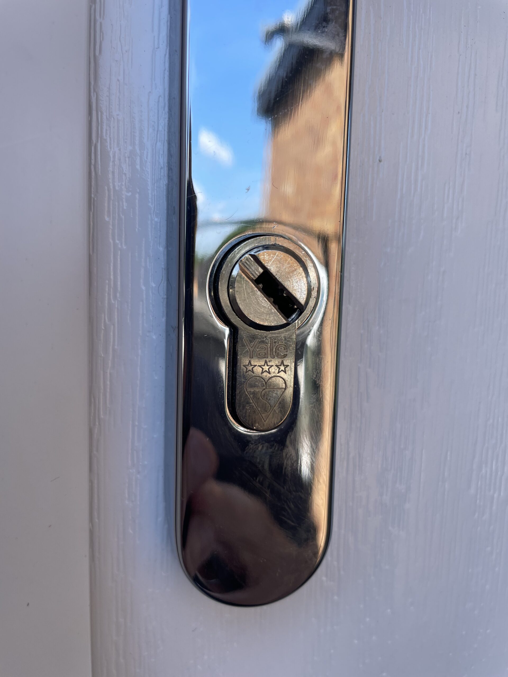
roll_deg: -1.7
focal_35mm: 26
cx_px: 254
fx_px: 509
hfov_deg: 53.1
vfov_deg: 67.3
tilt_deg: -4.9
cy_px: 338
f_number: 1.6
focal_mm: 4.2
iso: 32
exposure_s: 1/836
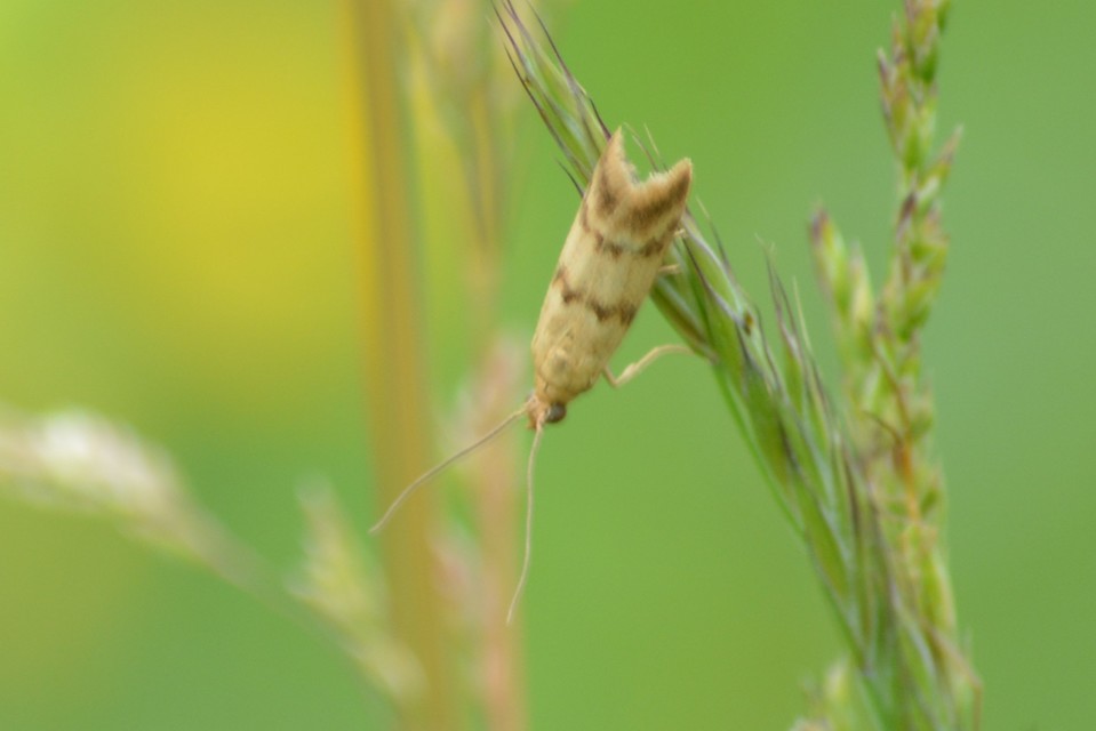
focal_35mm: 450
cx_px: 548
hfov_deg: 4.6
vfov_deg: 3.1
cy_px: 366
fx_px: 13703
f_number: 8
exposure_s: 1/125
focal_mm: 300
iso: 360
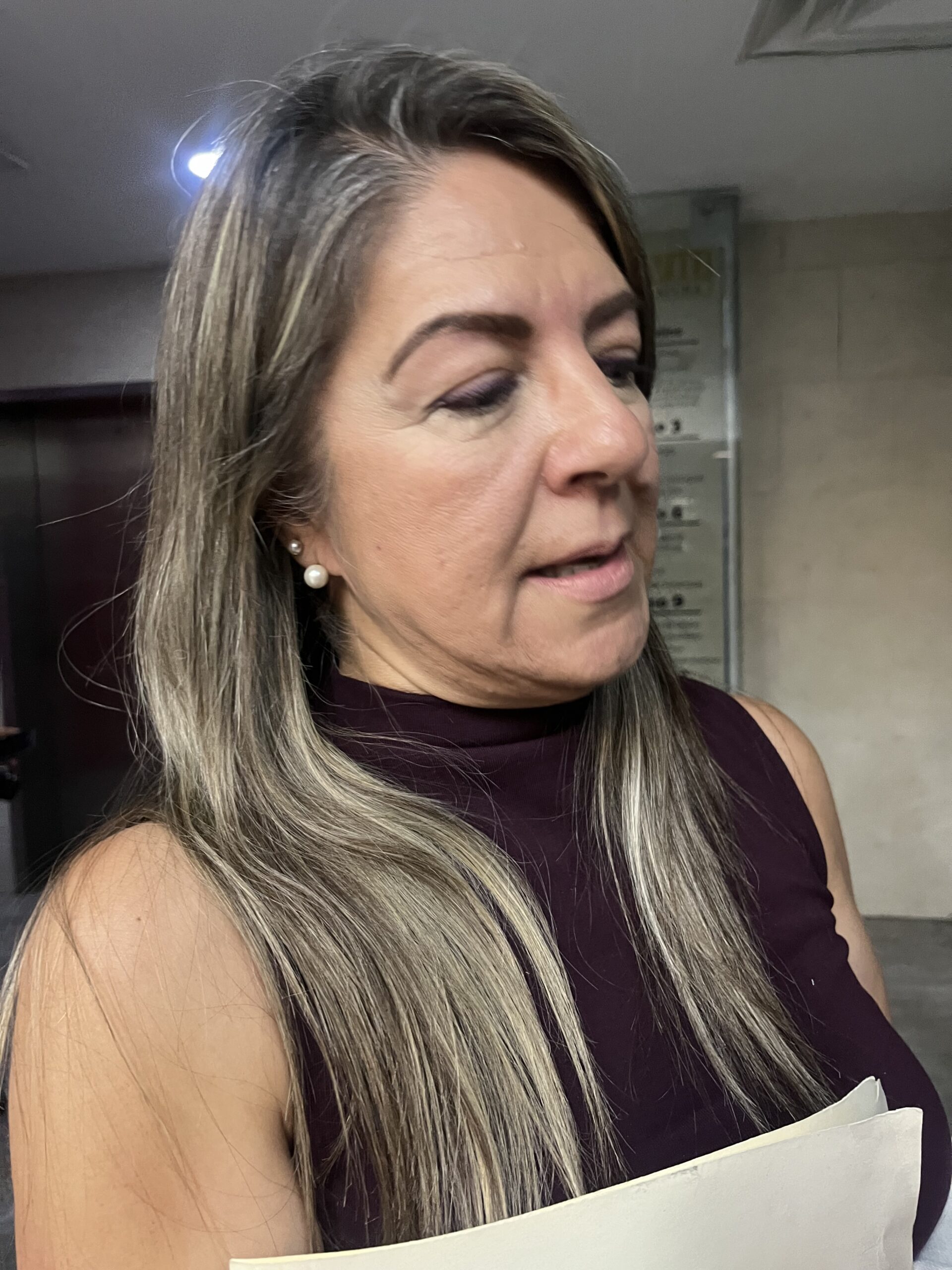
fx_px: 953
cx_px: 476
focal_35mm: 26
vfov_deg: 67.3
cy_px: 635
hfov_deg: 53.1
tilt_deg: -5.6
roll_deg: +2.3
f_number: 1.6
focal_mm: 5.1
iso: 400
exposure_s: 1/60
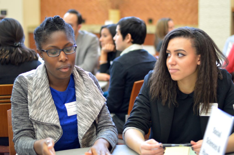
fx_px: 487
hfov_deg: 27.0
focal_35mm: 75
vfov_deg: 18.2
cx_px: 117
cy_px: 78
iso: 900
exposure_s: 1/60
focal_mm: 50
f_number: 1.8
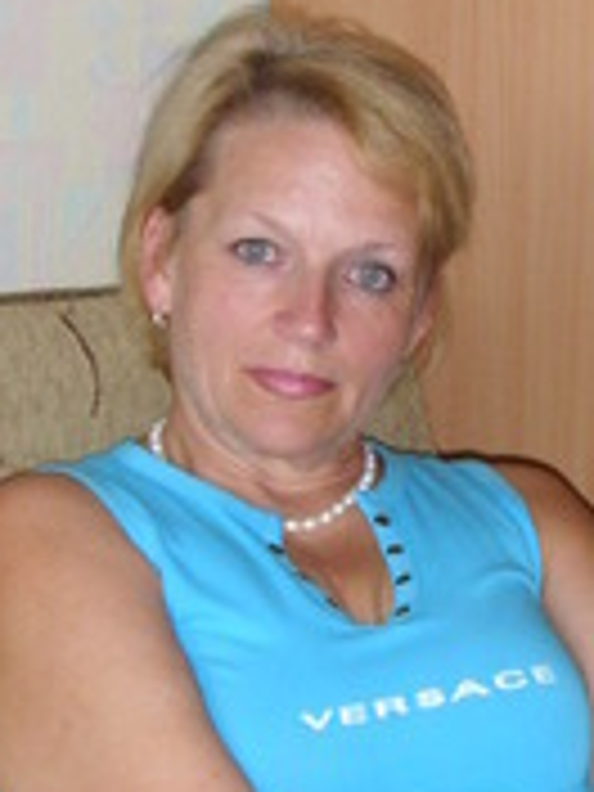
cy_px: 338
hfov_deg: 15.5
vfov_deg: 20.6
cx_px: 461
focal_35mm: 95
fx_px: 2174
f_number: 3.5
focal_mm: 6.3
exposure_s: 1/30
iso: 200
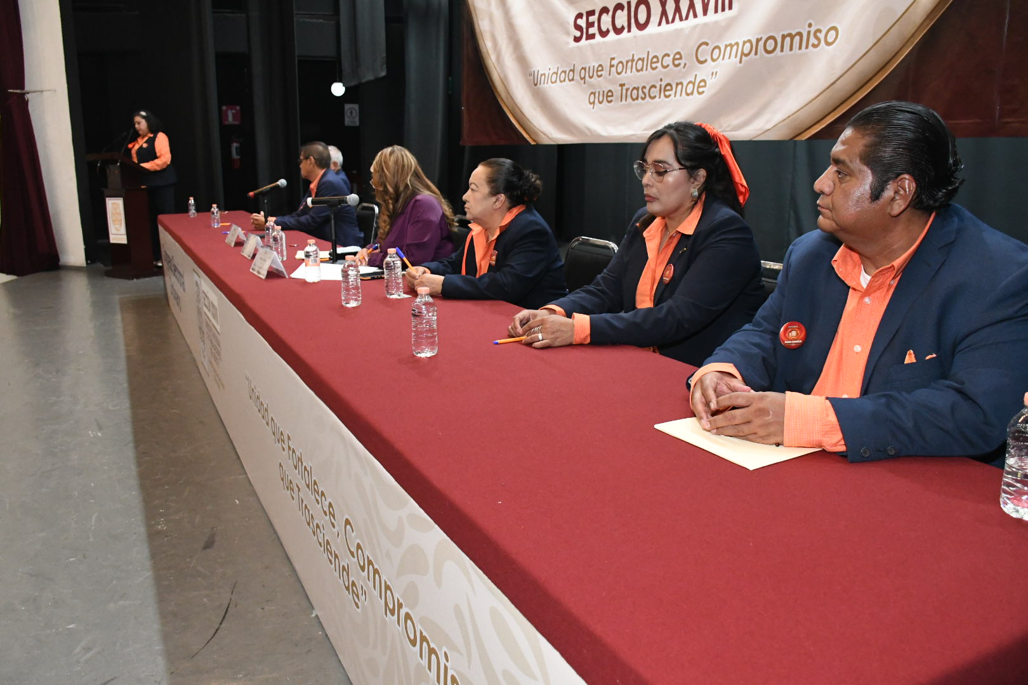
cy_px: 342
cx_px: 514
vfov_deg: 40.0
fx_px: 942
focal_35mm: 33
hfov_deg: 57.2
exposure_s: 1/100
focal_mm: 22
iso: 5000
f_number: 5.6
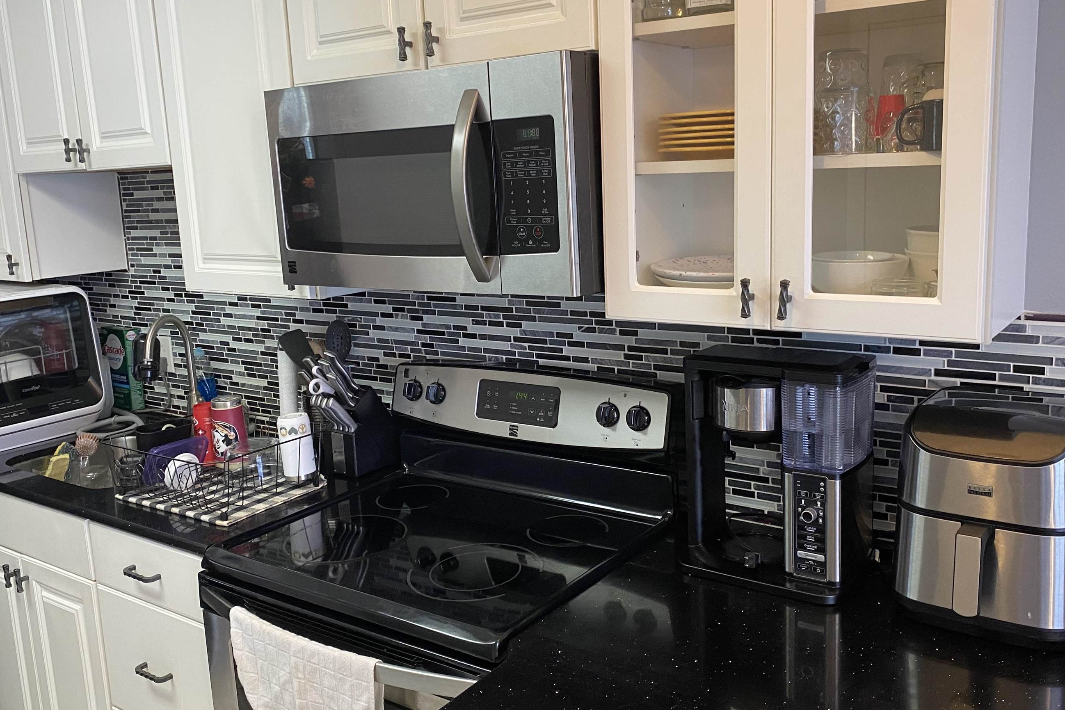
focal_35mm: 32
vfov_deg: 41.1
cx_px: 554
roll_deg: +2.7
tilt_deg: -9.6
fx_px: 947
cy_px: 349
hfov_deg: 58.7
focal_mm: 4.25
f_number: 1.8
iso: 160
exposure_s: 1/60
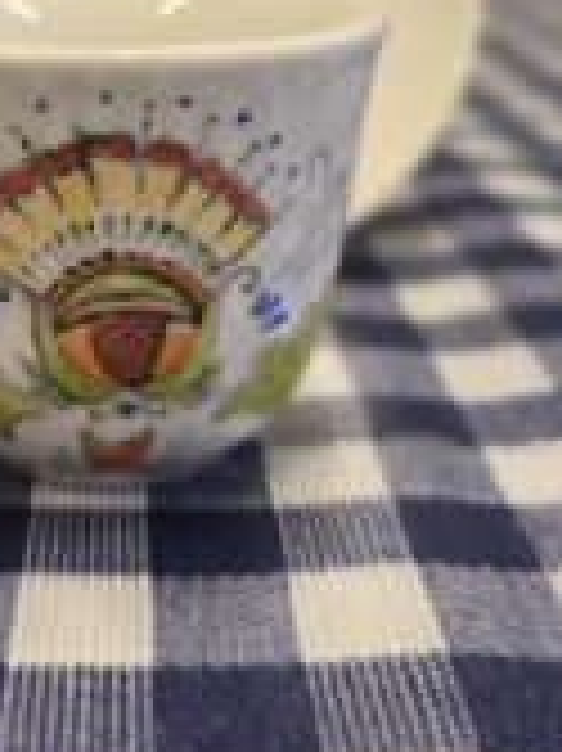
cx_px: 85
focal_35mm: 55
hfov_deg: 25.9
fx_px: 1192
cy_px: 194
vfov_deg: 34.3
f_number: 1.7
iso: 200
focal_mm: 6.3
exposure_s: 1/100
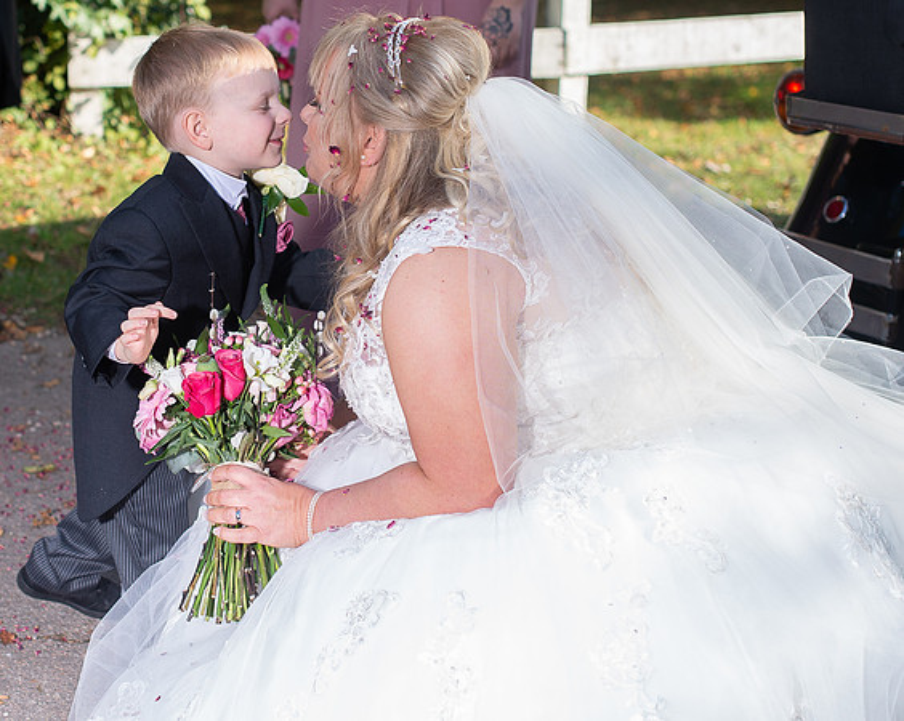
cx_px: 263
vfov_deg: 21.6
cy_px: 315
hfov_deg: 26.7
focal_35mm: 71
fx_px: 1890
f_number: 2.8
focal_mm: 35
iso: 200
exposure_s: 1/1600
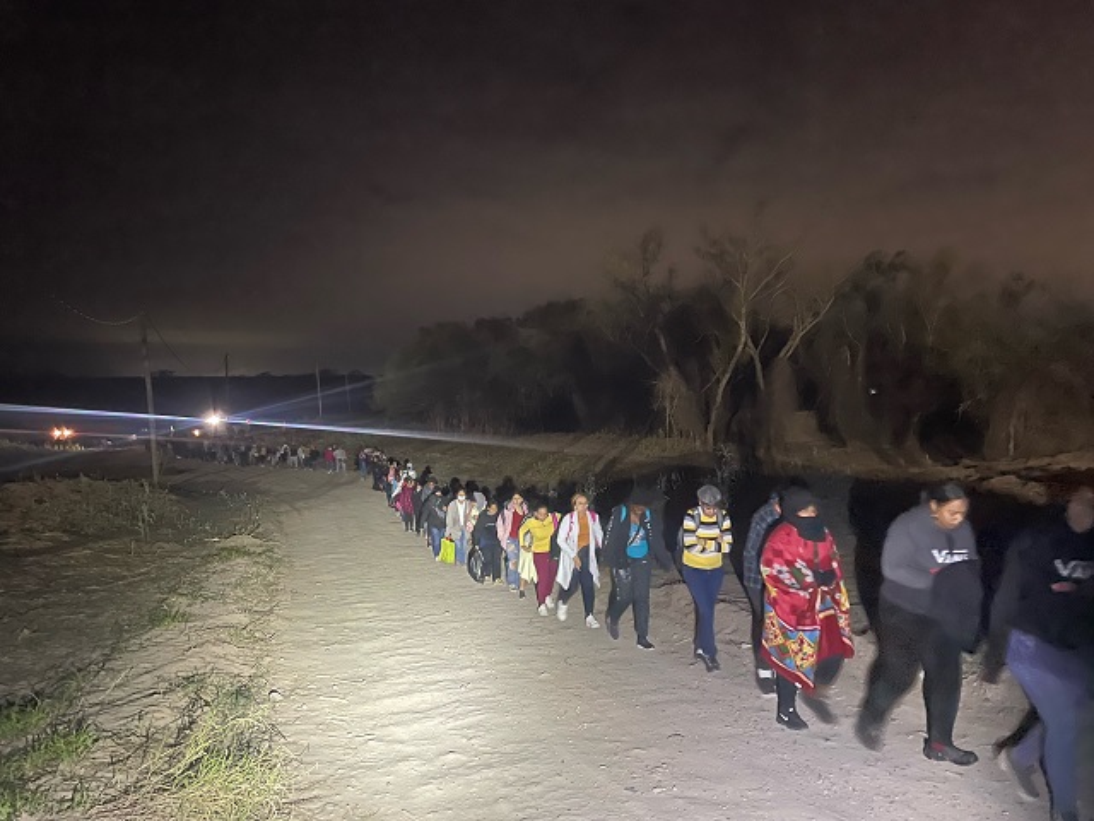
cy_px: 410
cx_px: 547
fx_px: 822
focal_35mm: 26
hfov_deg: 67.3
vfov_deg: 53.1
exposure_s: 1/24
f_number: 1.6
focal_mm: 4.2
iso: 1250
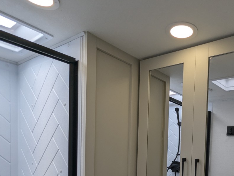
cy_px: 150
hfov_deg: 60.2
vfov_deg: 46.2
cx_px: 173
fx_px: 190
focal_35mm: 28
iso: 41
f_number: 2.2
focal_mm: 2.35
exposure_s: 1/315
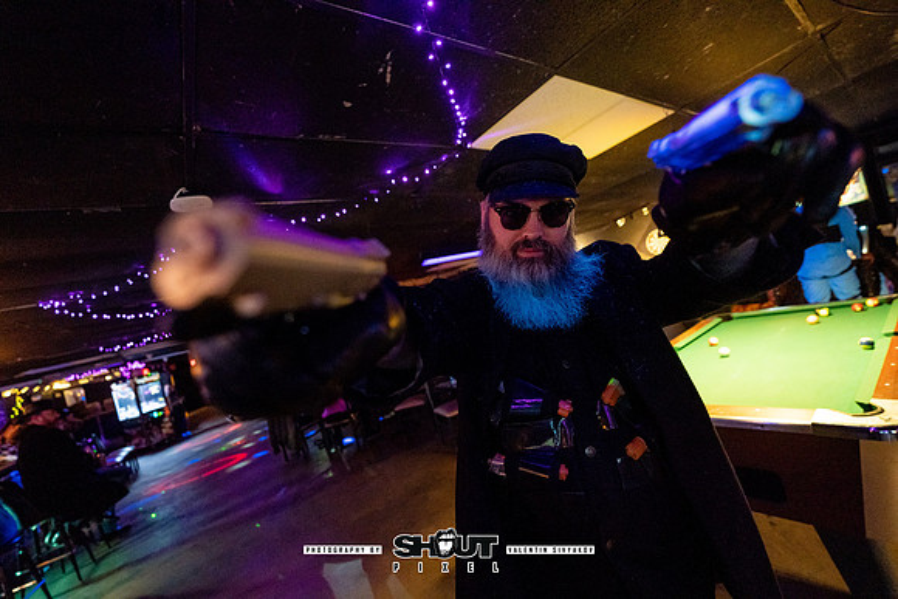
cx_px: 449
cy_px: 300
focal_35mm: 15
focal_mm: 14.6
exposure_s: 1/160
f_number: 2.8
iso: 3200
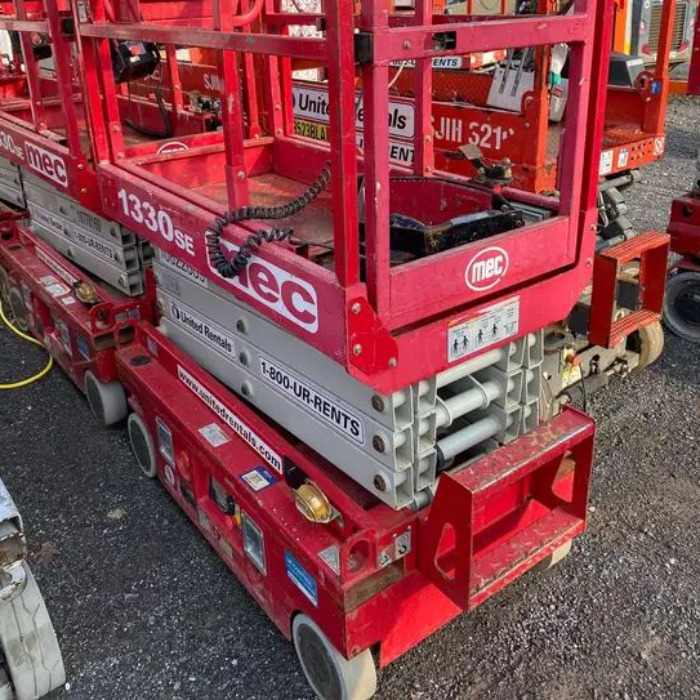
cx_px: 351
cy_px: 256
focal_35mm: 31
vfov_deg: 51.9
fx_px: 709
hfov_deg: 52.5
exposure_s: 1/428
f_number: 1.8
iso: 32
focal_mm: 4.25
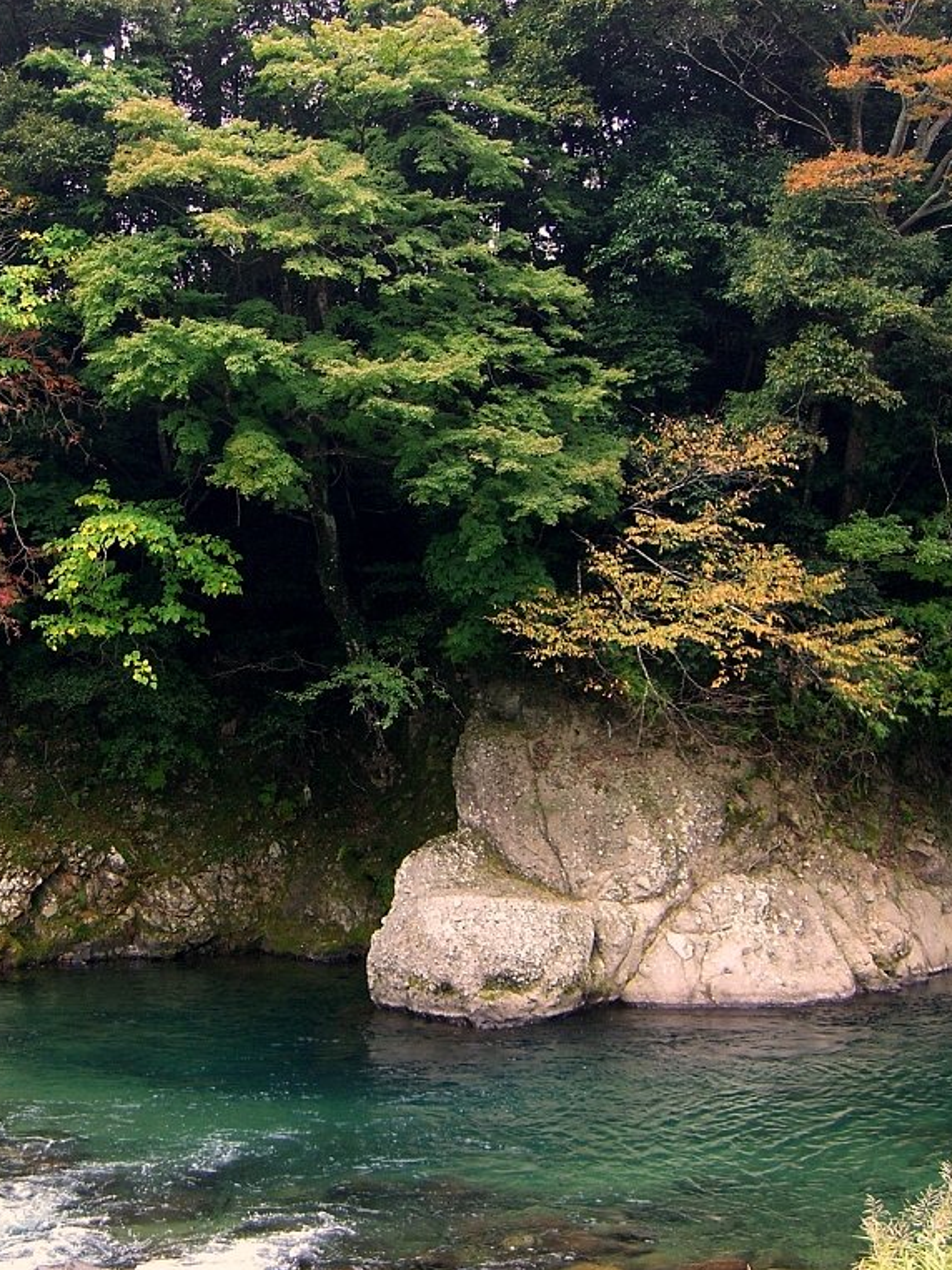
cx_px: 213
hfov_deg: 28.1
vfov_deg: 37.5
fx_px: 1871
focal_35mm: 51
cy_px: 634
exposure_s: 1/30
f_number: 2.8
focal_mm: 7.9
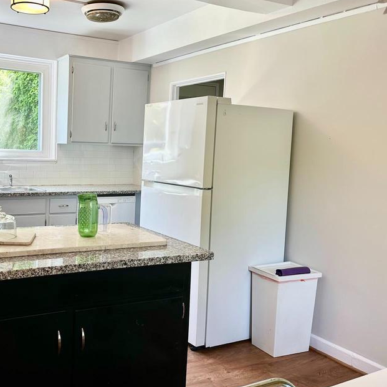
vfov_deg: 47.2
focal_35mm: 35
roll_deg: -2.2
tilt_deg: -4.0
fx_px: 443
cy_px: 174
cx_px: 98
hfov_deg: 45.6
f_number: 1.78
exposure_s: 1/120
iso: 64
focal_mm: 6.86
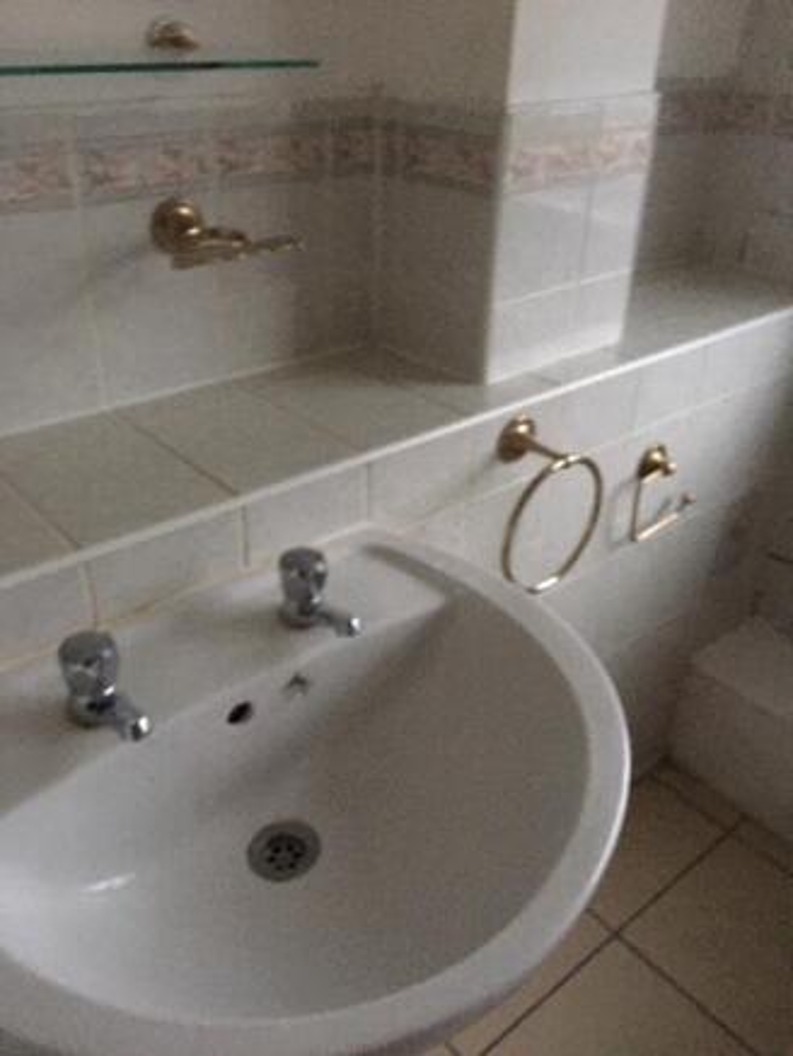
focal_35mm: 29
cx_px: 396
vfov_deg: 61.6
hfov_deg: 48.2
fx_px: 885
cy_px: 528
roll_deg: -3.9
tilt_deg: -31.2
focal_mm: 4.15
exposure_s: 1/17
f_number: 2.2
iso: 400
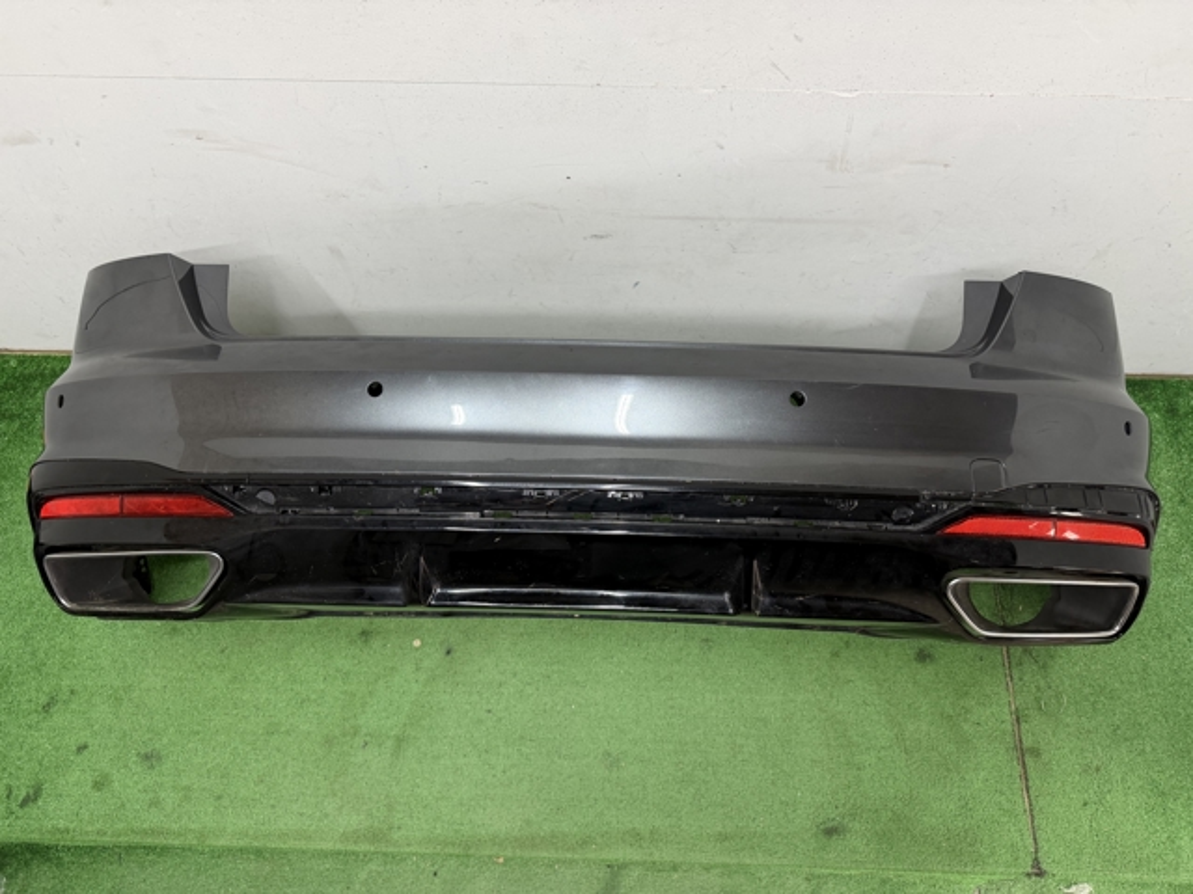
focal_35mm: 24
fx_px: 827
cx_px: 596
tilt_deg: -68.6
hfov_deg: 71.6
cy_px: 447
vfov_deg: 56.8
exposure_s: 1/100
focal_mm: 6.76
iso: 160
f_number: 1.78
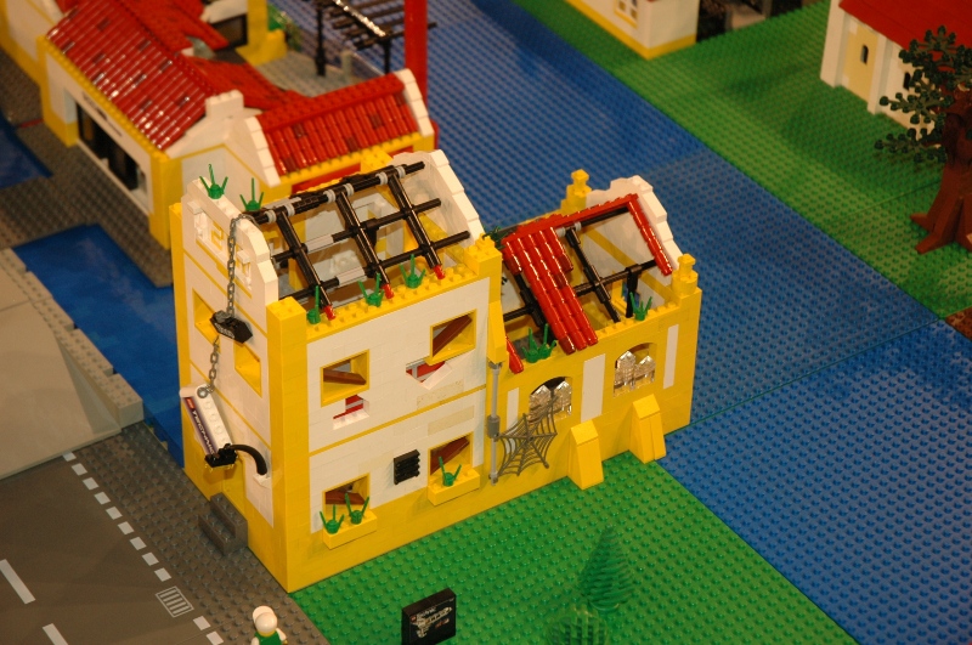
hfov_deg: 22.7
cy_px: 322
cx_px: 486
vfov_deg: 15.1
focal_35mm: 90
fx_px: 2427
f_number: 4.5
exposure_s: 1/60
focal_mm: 60
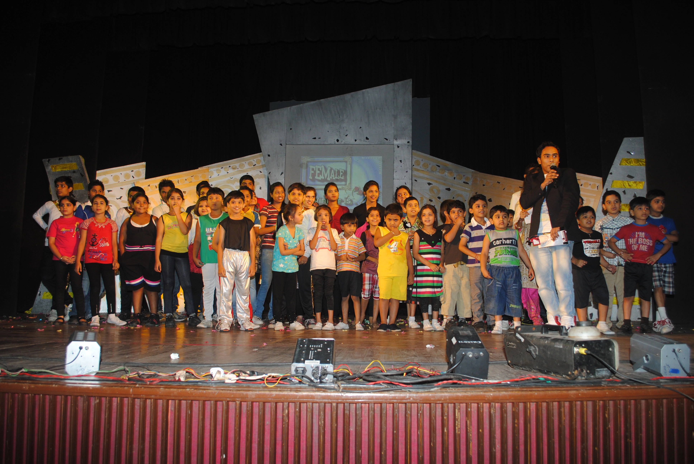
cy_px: 232
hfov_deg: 61.9
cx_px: 347
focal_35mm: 30
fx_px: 579
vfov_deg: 43.7
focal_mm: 20
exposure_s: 1/50
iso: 200
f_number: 5
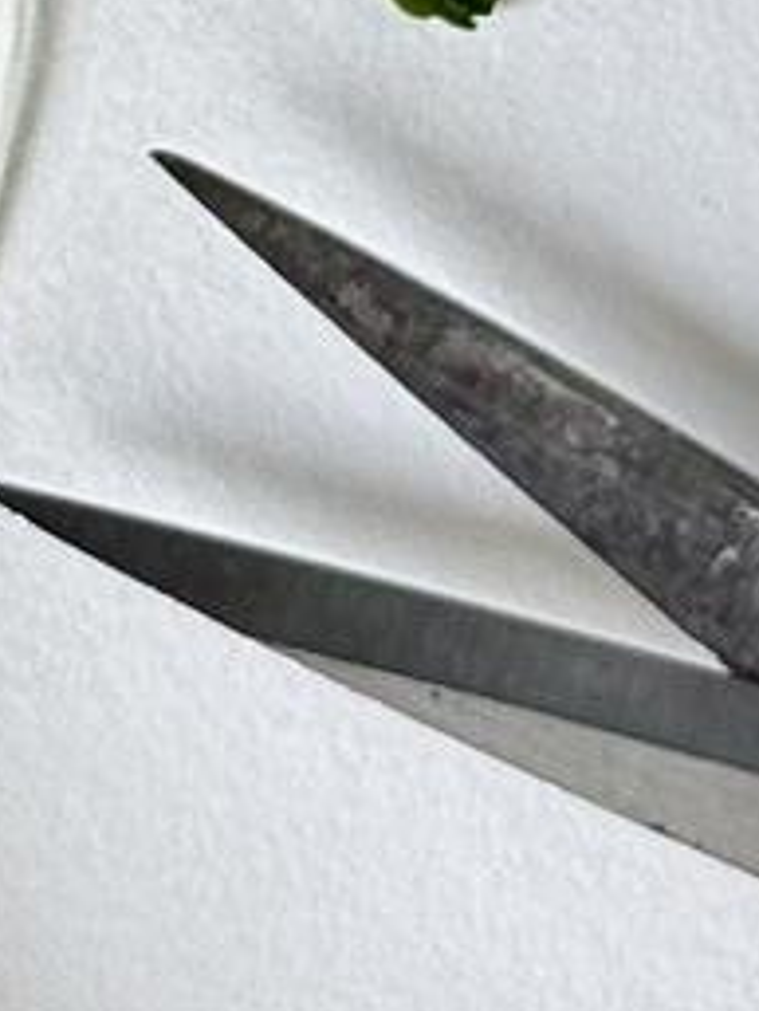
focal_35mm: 299
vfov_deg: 6.3
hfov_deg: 4.9
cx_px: -311
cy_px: -1605
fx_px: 8734
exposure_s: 1/166
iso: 50
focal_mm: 6.76
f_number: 1.78
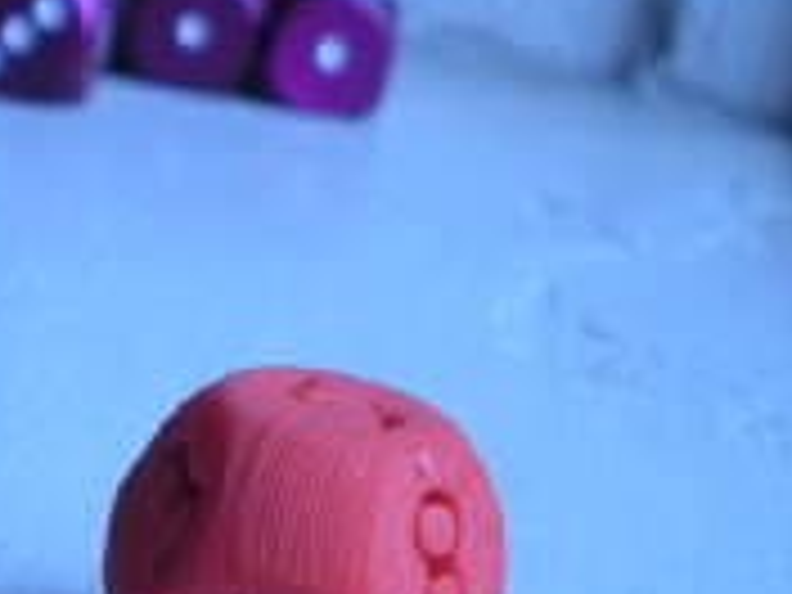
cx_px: -88
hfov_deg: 17.4
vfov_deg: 13.6
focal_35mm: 109
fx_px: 2494
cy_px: 261
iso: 105
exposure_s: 1/59.7
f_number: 3.5
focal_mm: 6.3
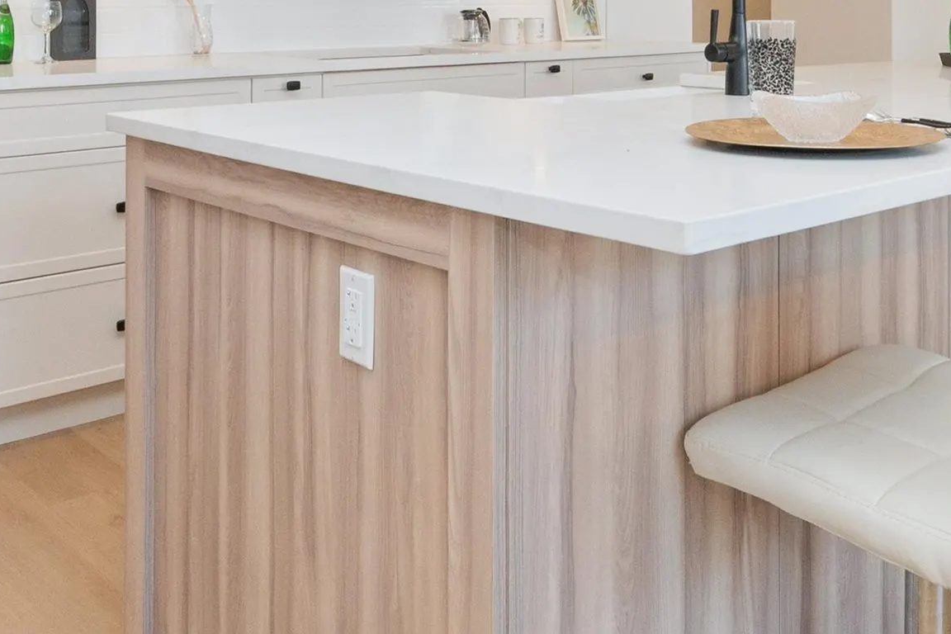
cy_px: 40
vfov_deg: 31.5
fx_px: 1057
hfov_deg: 47.9
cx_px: 603
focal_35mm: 40
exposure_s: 1/60
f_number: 10
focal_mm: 10
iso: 320
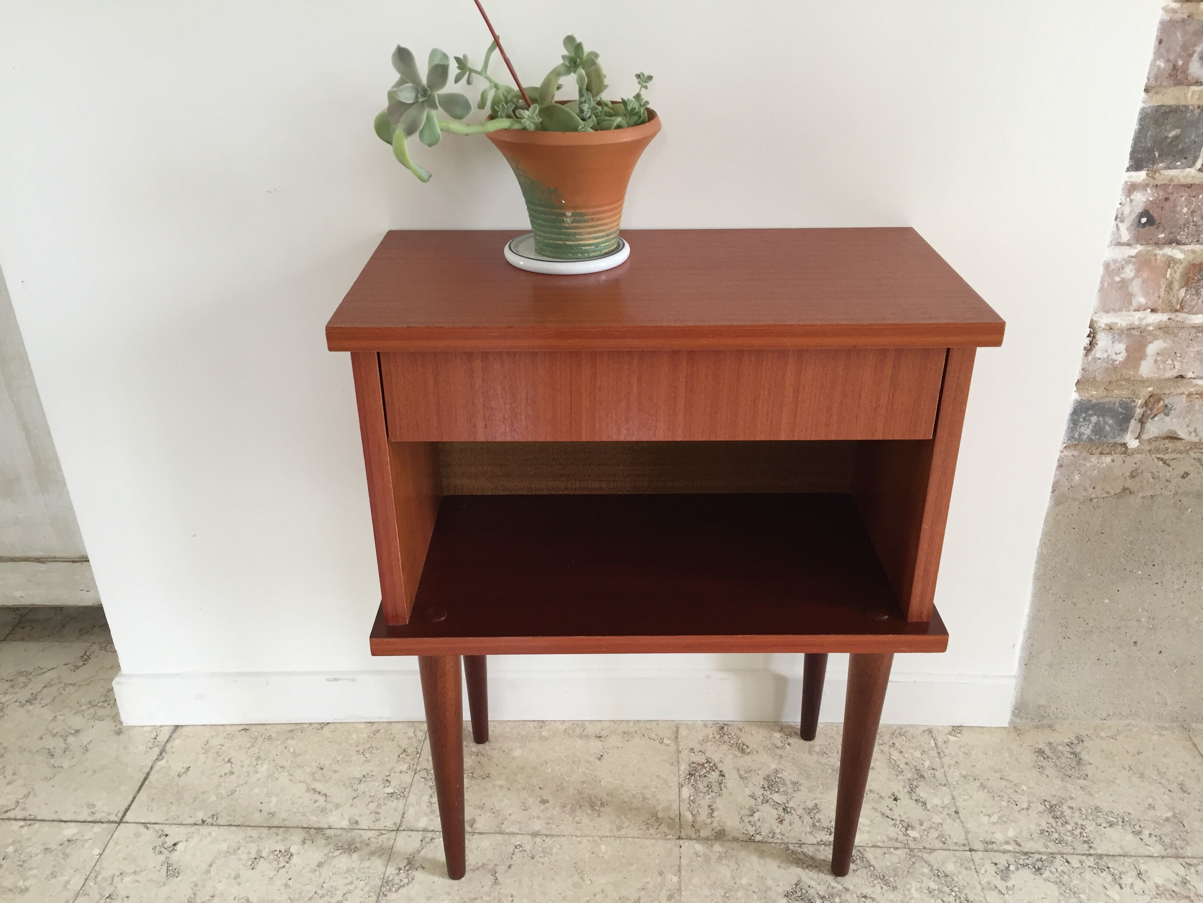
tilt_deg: -28.0
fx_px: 1008
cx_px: 602
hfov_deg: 61.7
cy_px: 452
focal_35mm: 29
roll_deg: +1.9
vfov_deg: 48.2
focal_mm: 4.15
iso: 100
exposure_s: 1/33
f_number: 2.2
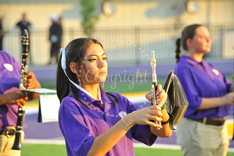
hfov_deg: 10.3
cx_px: 117
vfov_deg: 6.9
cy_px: 78
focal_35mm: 200
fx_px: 1299
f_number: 7.1
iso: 250
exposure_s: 1/80
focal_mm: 200
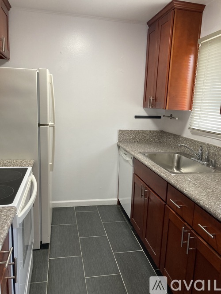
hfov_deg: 49.7
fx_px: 238
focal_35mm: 28
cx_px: 110
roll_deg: -2.9
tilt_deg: -9.2
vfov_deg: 63.5
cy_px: 147
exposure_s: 1/60
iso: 125
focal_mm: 3.99
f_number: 1.8
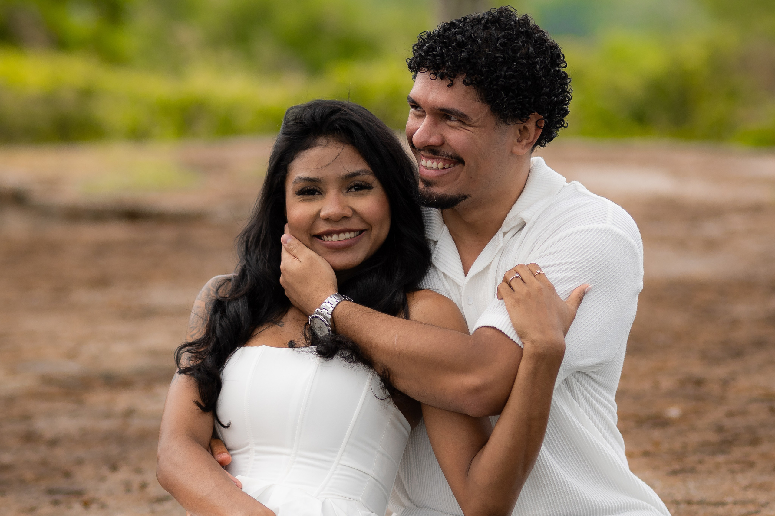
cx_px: 388
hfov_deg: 16.1
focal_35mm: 128
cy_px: 258
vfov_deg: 10.8
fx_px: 2745
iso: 200
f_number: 2.2
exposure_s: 1/640
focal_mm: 85
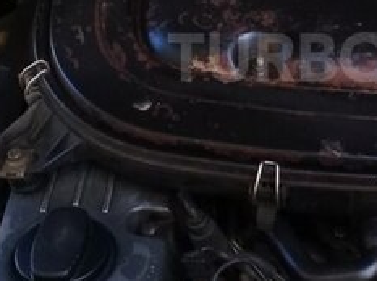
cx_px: 333
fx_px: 957
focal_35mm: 88
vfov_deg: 16.6
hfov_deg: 21.8
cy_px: 57
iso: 50
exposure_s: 1/114
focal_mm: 3.3
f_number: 2.2
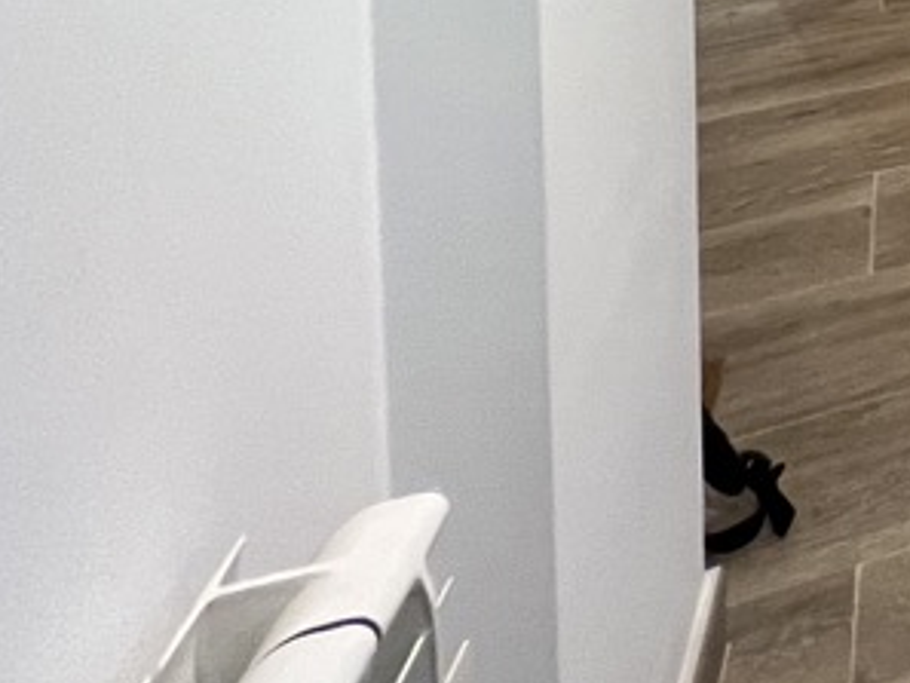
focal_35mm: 56
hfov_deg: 21.1
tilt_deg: -3.9
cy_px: -717
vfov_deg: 17.6
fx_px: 1473
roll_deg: -1.0
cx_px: 1685
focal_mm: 1.57
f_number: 1.8
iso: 250
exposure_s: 1/100
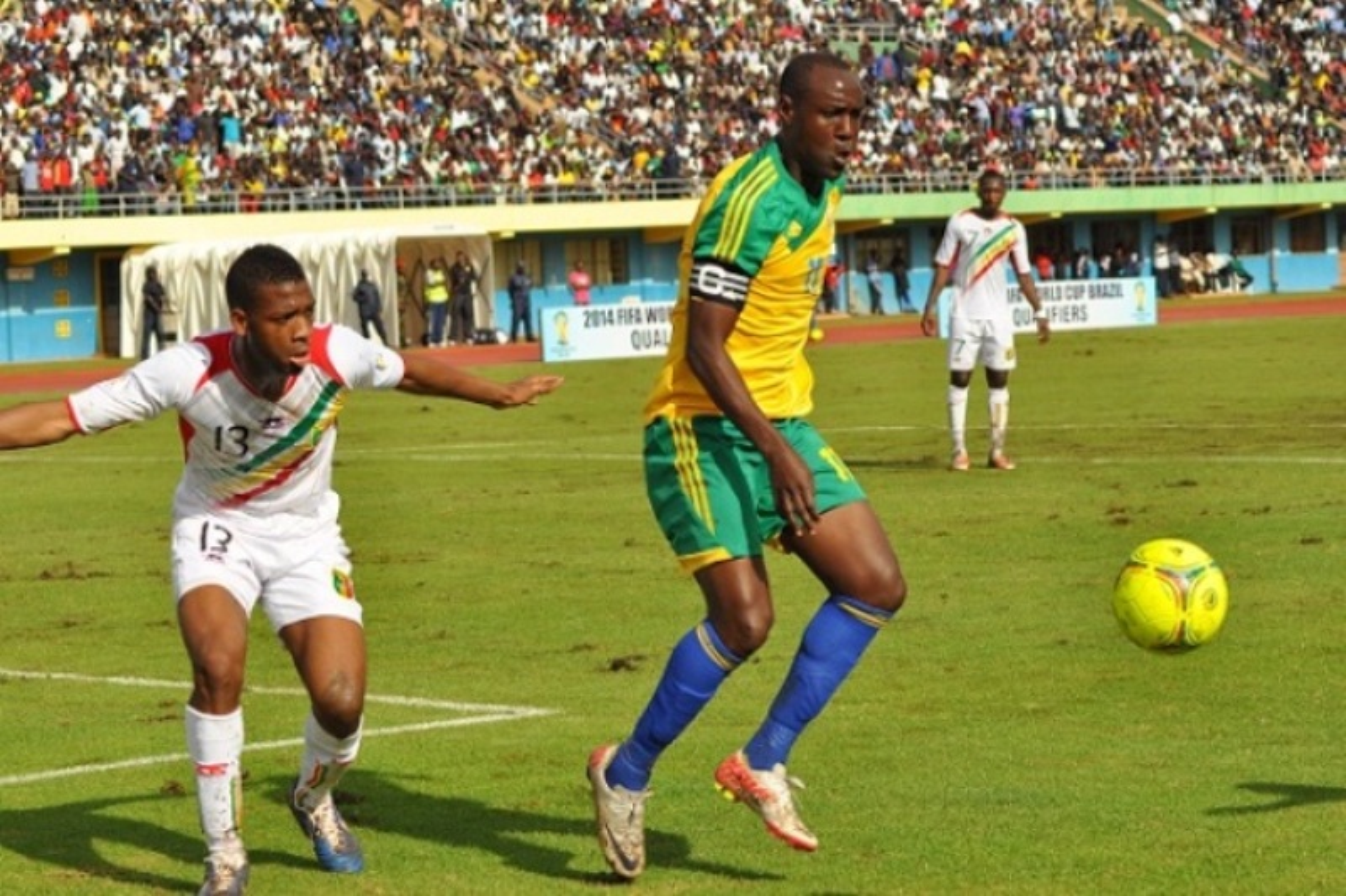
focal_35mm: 105
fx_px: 3925
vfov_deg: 13.0
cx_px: 673
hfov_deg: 19.5
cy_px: 448
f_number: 6.3
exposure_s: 1/2000
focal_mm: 70
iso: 400
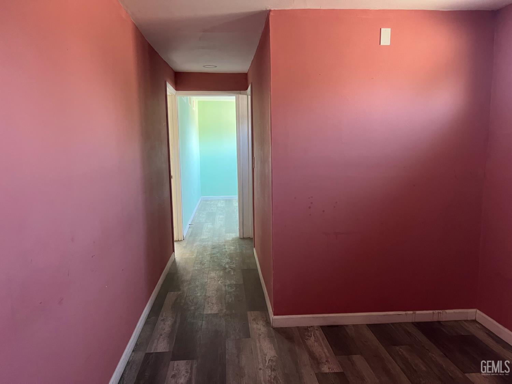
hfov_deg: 67.3
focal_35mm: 26
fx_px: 385
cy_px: 192
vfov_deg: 53.1
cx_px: 256
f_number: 1.5
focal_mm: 5.7
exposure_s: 1/60
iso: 400
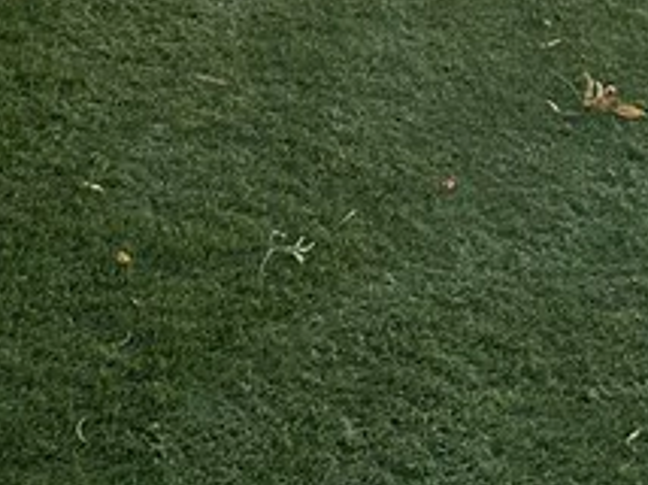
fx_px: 2150
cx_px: 400
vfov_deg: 11.3
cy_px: -552
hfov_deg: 17.1
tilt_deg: -7.9
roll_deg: +1.1
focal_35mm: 115
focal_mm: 6.86
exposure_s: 1/1639
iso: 80
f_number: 1.78
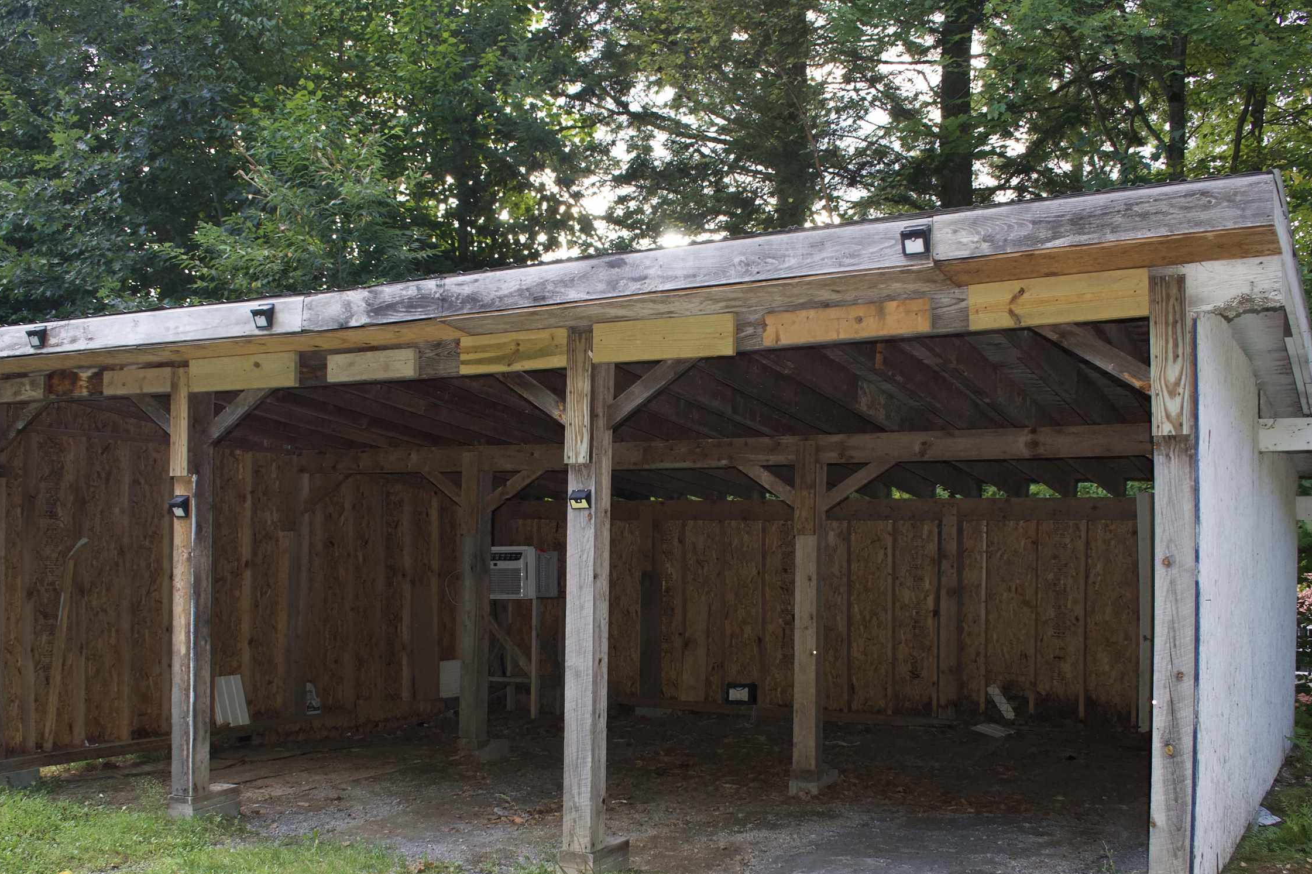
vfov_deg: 35.7
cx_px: 631
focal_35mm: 37
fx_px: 1348
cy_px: 542
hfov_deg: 51.9
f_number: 4
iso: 800
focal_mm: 18
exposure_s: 1/200
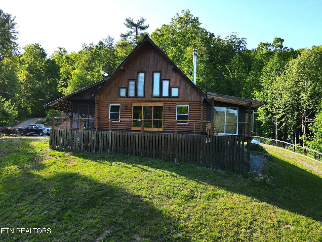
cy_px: 121
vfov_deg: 56.8
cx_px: 161
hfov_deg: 71.6
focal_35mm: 24
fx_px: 223
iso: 100
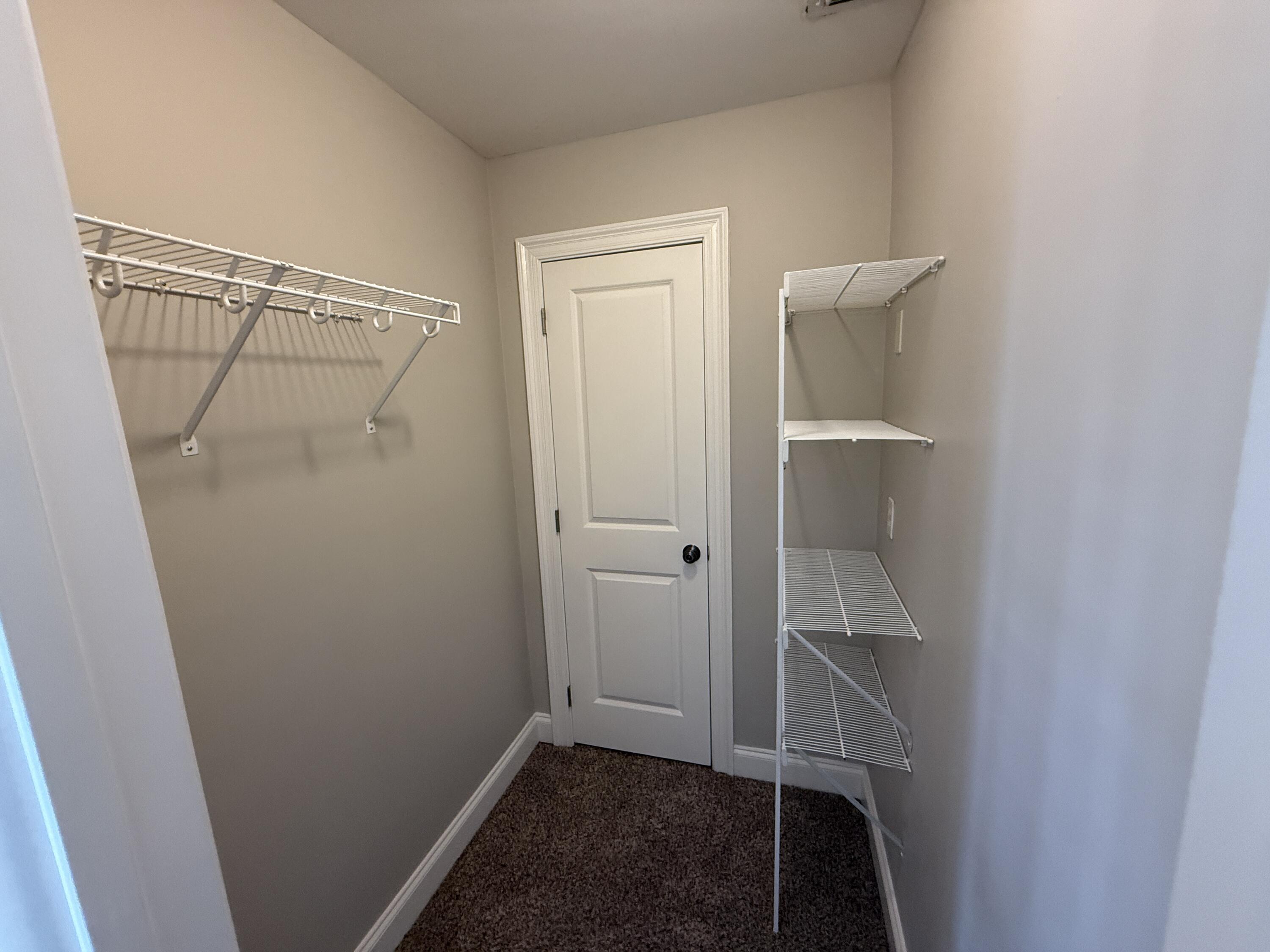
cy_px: 476
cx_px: 635
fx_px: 514
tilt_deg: -12.2
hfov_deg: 102.1
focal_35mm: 14
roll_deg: +2.1
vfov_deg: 85.7
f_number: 2.2
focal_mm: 2.22
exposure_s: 1/60
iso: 320
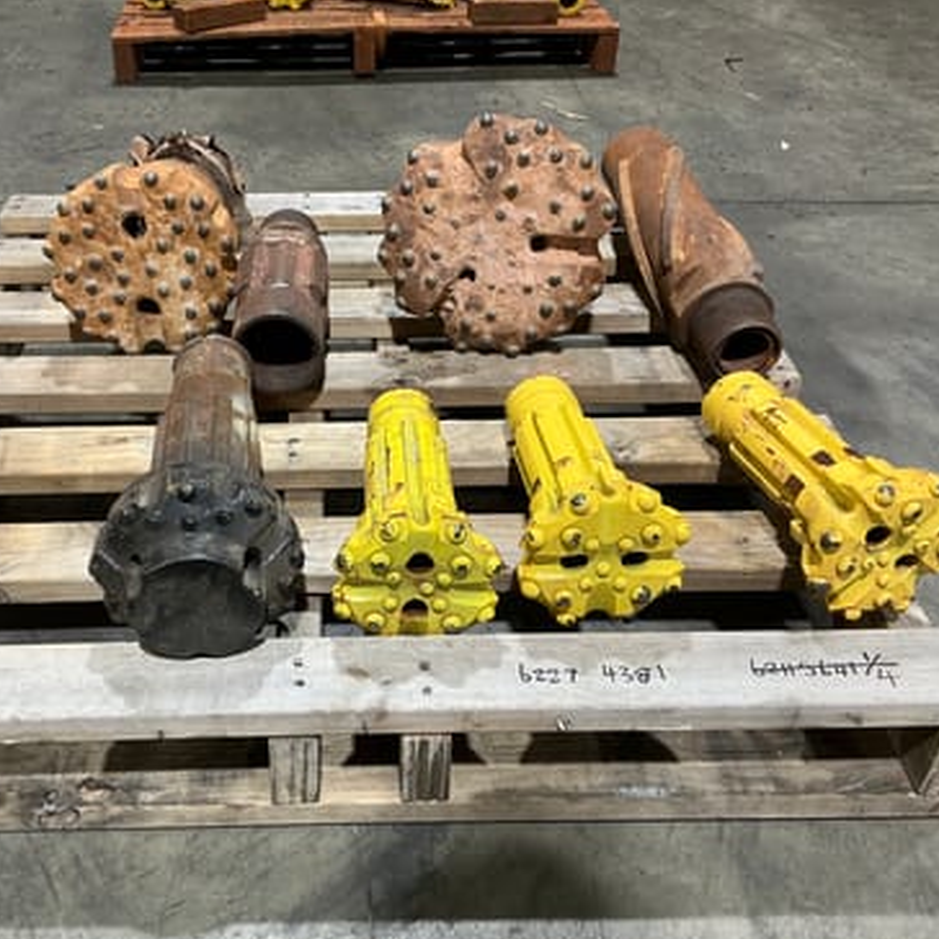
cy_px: 471
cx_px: 356
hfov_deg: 48.0
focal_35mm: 34
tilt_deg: -36.7
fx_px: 1043
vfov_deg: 48.5
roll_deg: -0.1
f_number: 1.8
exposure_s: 1/50
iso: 64
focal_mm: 3
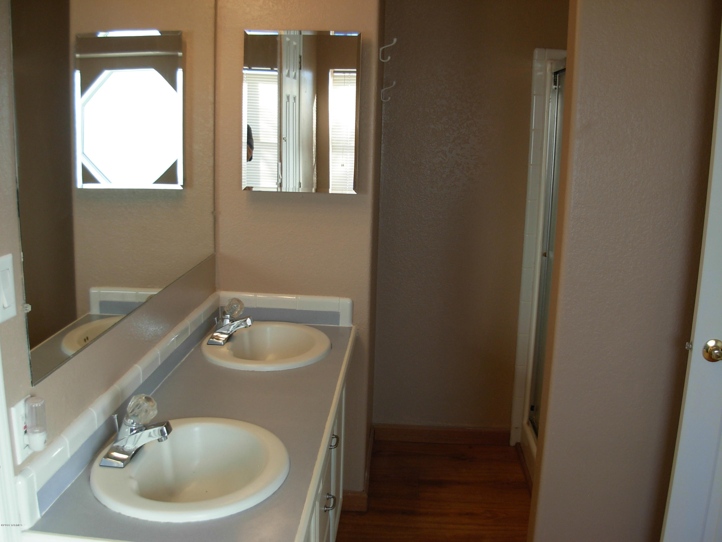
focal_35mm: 38
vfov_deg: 37.7
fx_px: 793
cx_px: 361
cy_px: 271
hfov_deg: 49.0
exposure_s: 1/41.4
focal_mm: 6.3
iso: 79
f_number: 2.9
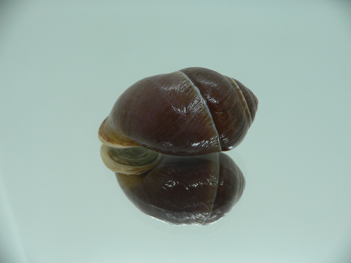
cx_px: 176
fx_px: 355
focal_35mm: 35
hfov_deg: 52.6
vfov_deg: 40.7
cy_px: 132
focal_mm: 4.6
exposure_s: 1/60
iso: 150
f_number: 2.8
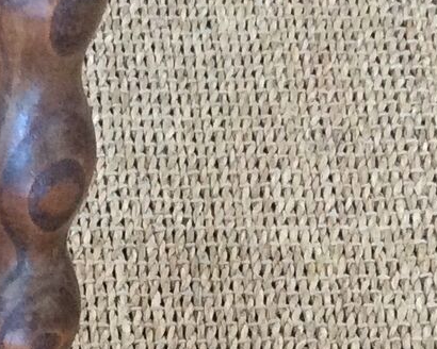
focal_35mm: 152
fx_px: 1966
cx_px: 67
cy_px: 528
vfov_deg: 9.8
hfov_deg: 12.6
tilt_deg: -61.0
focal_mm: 3.3
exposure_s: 1/25
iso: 200
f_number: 2.4
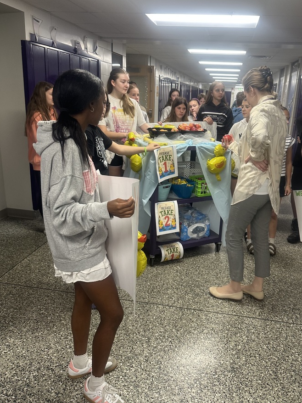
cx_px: 175
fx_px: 326
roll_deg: -1.4
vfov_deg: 63.4
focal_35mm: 28
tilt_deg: -14.7
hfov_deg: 49.5
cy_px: 188
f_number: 1.78
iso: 200
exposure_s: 1/121
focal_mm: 6.86
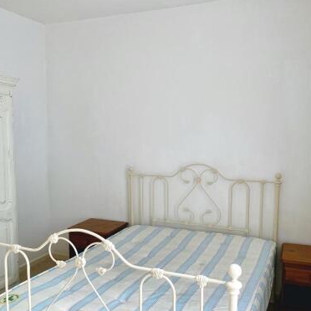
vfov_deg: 45.9
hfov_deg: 46.0
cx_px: 142
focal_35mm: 36
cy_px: 179
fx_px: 366
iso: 100
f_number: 1.8
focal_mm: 4.25
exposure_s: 1/121
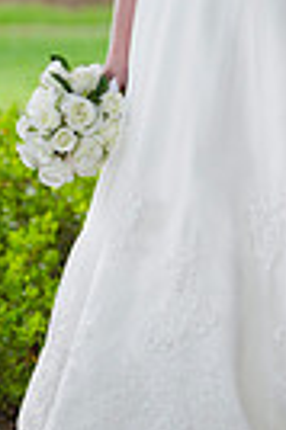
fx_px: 5436
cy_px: 93
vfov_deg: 4.5
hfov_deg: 3.0
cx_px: 239
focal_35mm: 455
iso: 500
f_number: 3.5
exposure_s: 1/250
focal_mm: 135
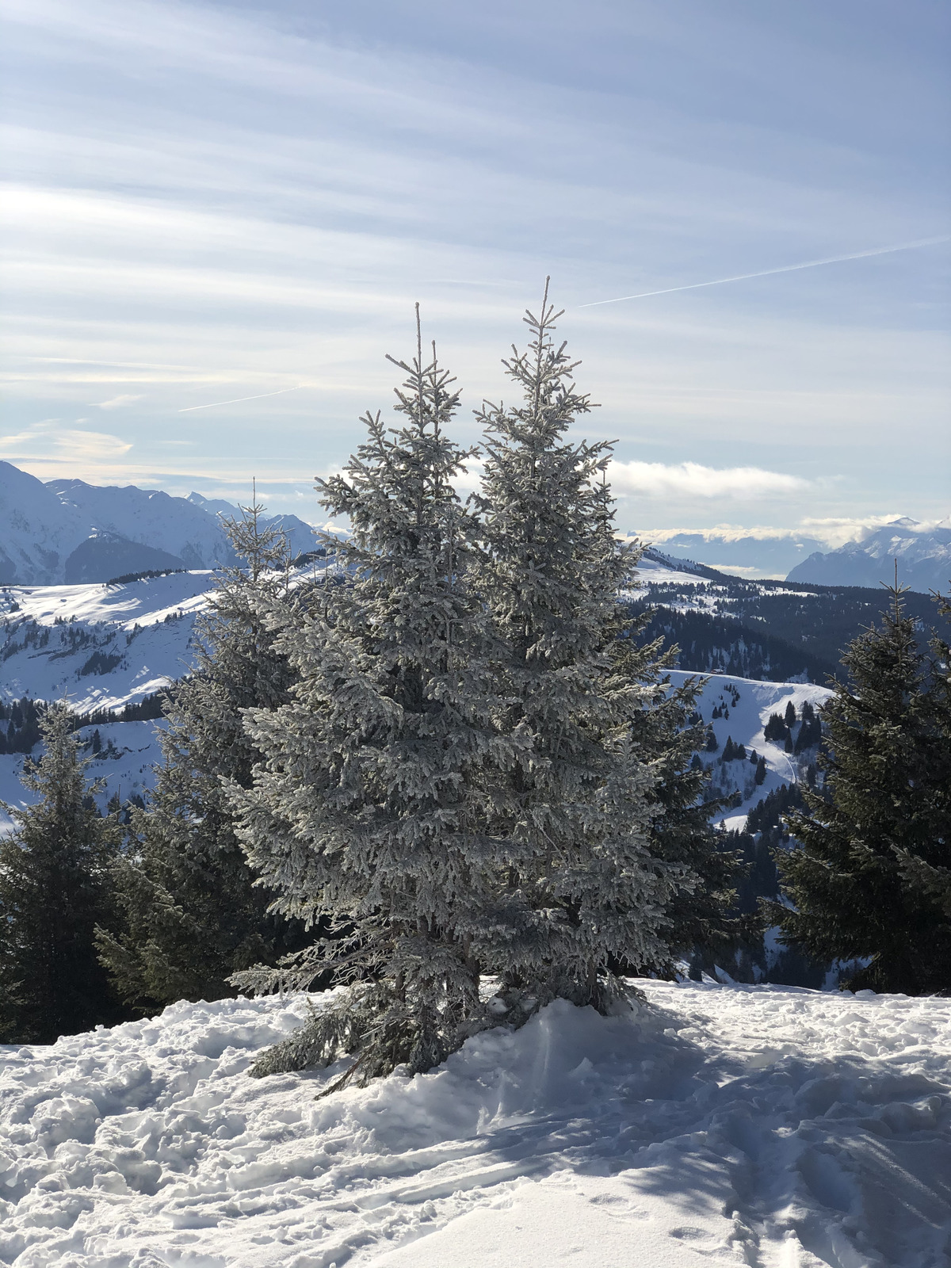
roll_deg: +0.6
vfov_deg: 36.8
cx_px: 476
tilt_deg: -3.5
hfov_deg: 28.0
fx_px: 1905
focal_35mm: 52
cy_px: 634
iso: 16
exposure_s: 1/2857
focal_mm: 6
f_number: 2.4
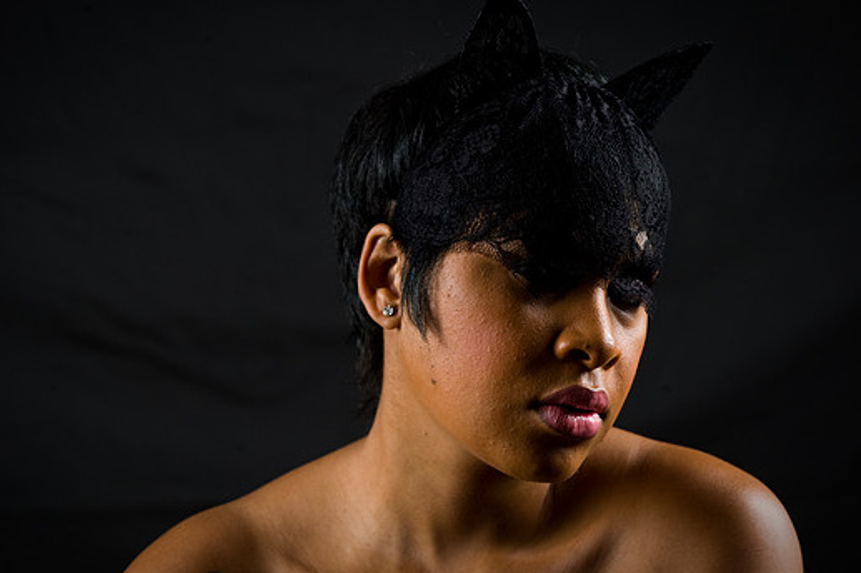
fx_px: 4159
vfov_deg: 7.9
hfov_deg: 11.8
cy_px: 295
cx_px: 405
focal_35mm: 174
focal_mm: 155
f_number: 5.6
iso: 200
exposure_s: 1/125
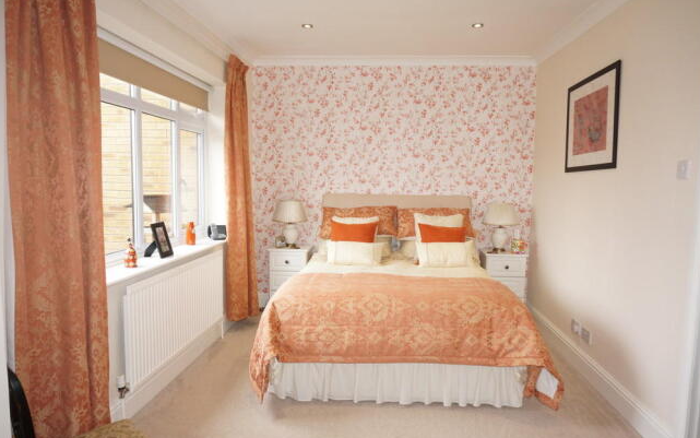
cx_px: 353
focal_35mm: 25
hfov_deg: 72.5
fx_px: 477
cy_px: 227
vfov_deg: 49.3
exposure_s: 1/60
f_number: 4
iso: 320
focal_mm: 16
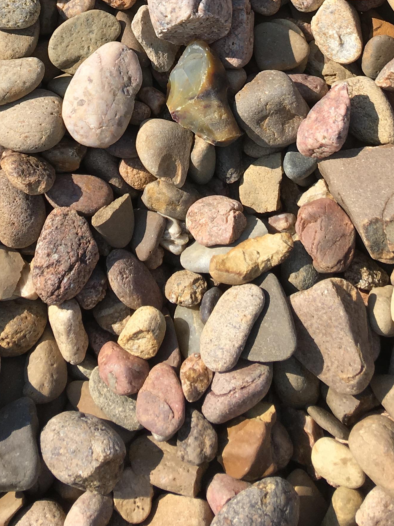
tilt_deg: -42.6
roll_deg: -1.5
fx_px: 1002
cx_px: 104
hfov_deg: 22.1
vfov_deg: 26.9
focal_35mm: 66
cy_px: -58
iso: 25
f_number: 2.2
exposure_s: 1/1399
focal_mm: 4.15
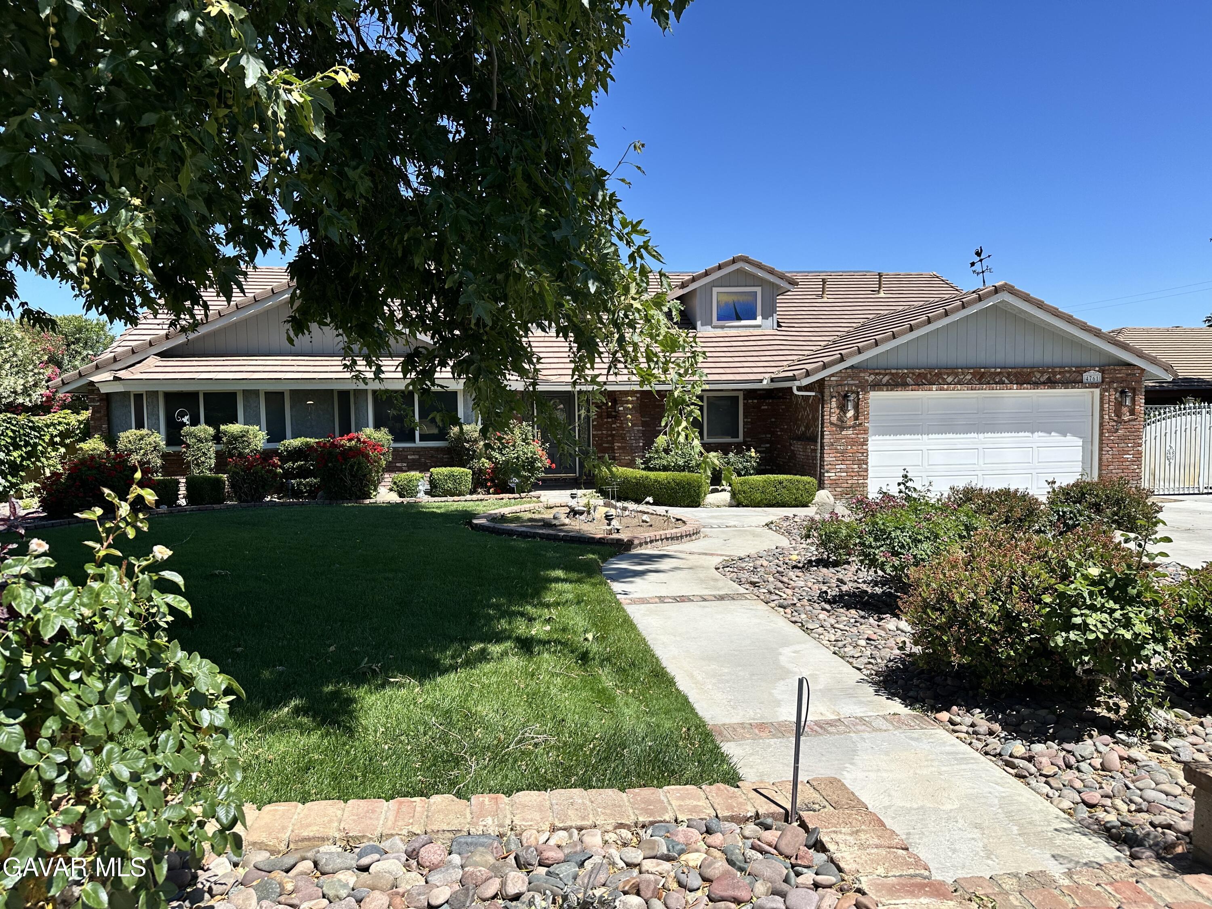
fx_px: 840
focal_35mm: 24
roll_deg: +1.0
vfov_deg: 56.8
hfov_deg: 71.6
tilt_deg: -4.5
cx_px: 606
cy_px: 454
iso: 80
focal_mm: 6.86
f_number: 1.78
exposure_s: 1/4016
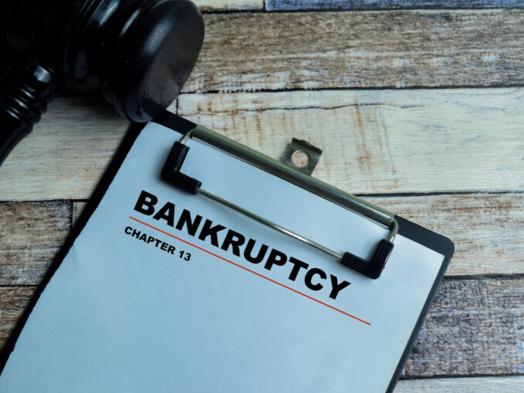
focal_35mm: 48
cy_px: 198
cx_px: 272
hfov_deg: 40.0
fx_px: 720
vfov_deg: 30.5
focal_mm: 29
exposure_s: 1/125
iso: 800
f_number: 7.1
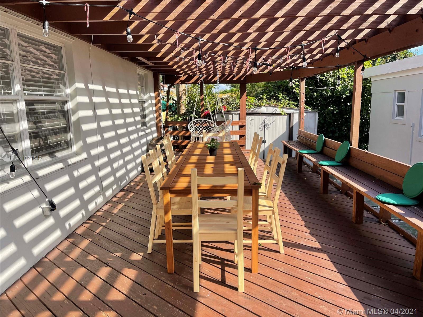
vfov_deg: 53.1
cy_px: 158
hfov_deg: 67.3
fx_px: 318
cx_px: 212
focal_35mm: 26
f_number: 1.6
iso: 32
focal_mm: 5.1
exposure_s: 1/1456
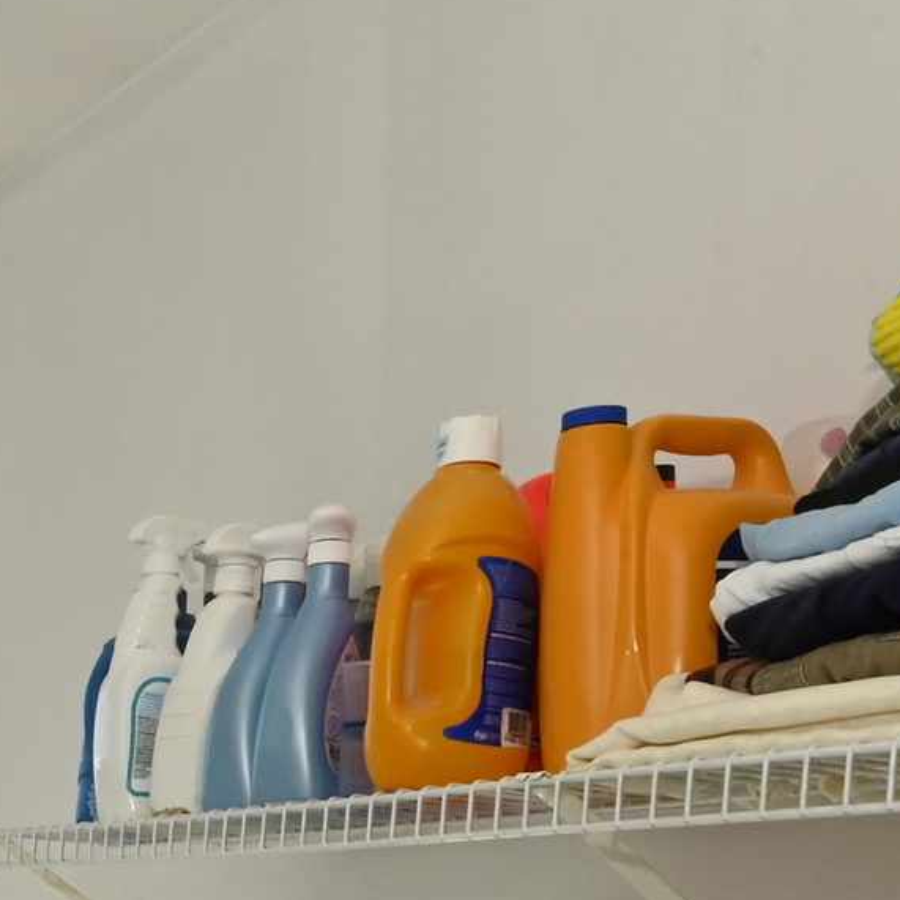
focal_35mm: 64
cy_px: 1083
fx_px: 1883
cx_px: -314
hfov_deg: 23.3
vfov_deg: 24.4
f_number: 22
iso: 900
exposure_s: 1/200
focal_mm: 14
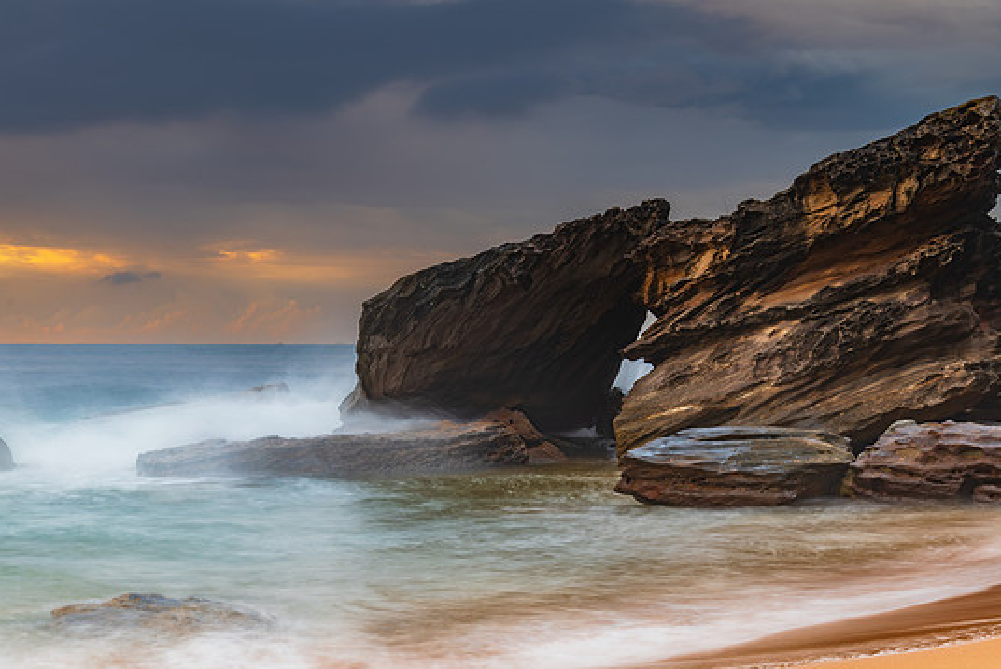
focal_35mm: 71
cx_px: 474
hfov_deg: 28.4
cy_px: 345
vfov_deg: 19.2
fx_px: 1975
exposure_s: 2
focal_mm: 65
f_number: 9
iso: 31
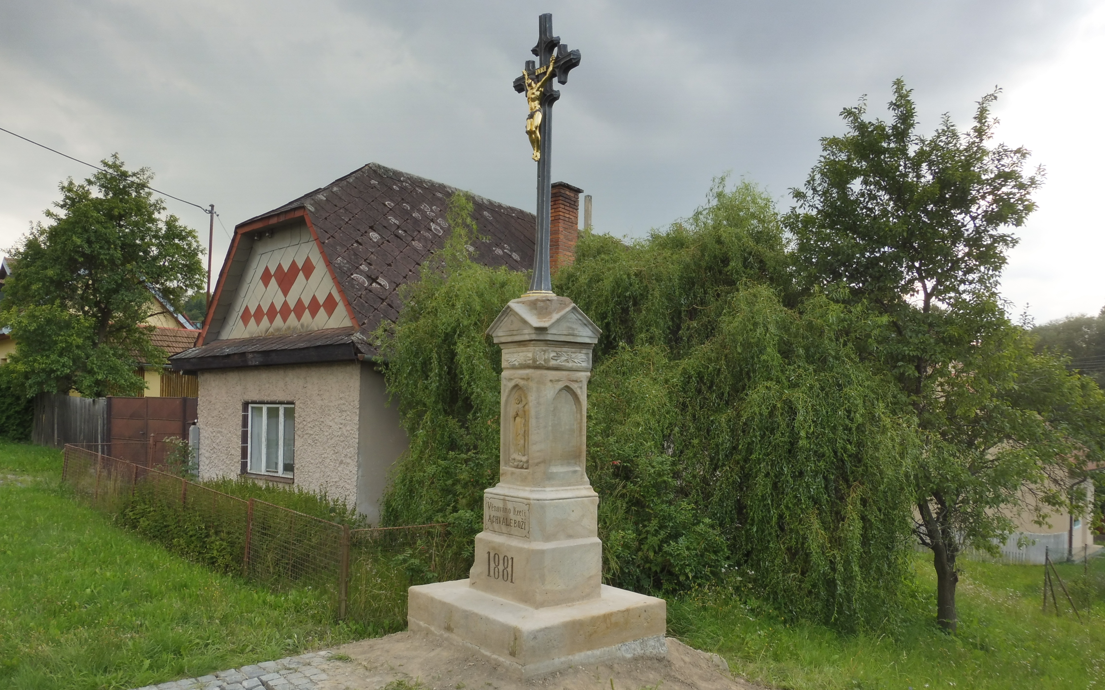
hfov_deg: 70.4
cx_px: 549
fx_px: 783
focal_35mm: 26
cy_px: 397
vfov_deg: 47.4
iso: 100
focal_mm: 4.3
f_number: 4
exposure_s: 1/100
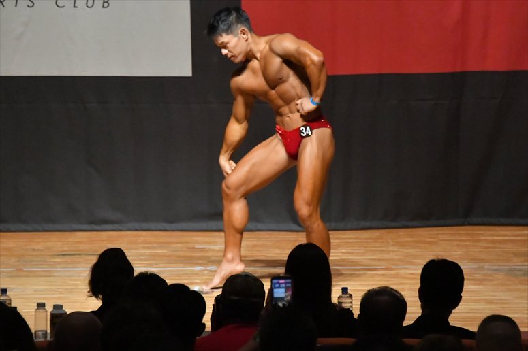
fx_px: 4398
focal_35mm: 300
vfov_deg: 4.6
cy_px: 176
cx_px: 264
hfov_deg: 6.9
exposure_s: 1/400
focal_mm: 200
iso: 12800
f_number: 5.6
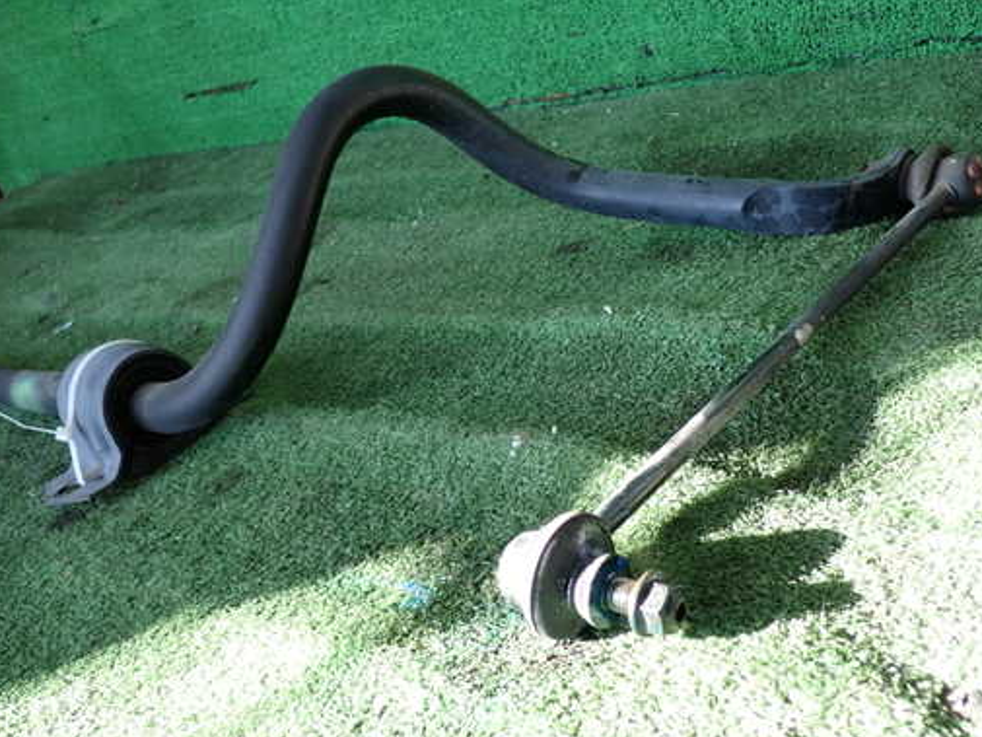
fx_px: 1078
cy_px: 387
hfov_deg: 48.9
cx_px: 531
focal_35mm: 38
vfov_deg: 37.7
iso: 160
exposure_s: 1/125
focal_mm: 5.79
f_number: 2.4
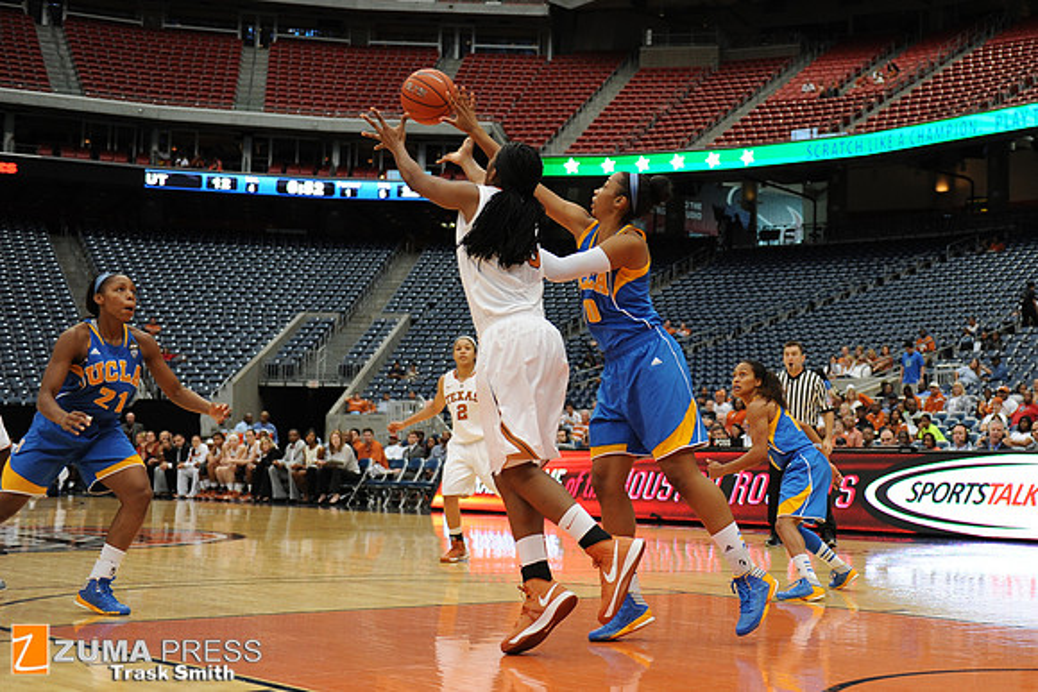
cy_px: 346
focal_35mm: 40
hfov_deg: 48.4
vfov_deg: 33.4
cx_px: 519
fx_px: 1154
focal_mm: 40
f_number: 2.8
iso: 1000
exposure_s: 1/1250
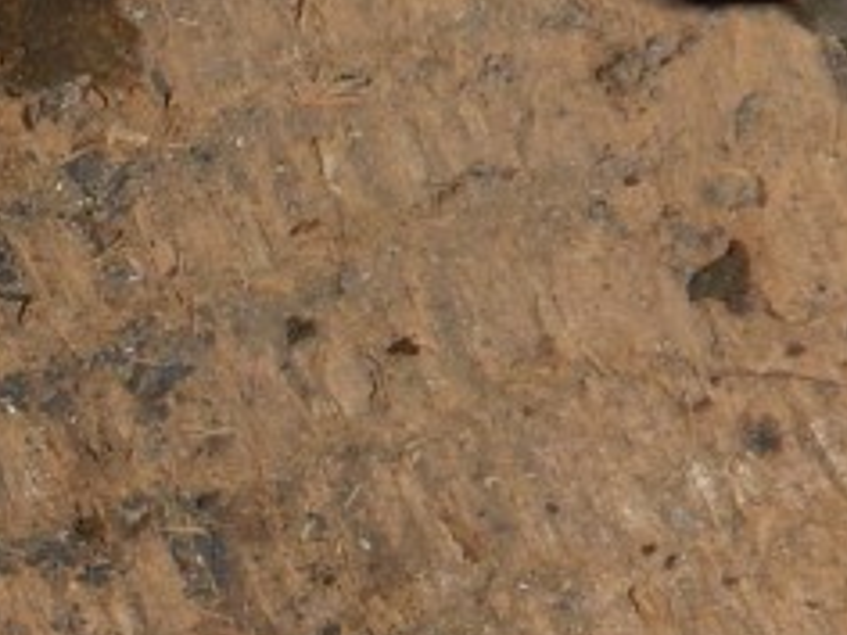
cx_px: -520
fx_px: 2545
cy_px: 682
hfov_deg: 16.7
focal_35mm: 104
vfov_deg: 14.0
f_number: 8.2
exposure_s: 1/30
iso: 200
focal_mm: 4.3
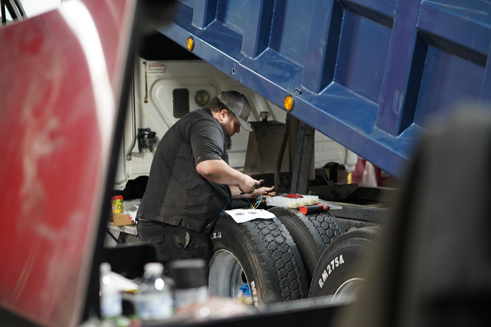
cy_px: 164
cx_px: 246
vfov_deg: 18.2
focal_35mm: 75
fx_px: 1023
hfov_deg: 27.0
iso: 2000
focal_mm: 50
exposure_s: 1/160
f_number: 2
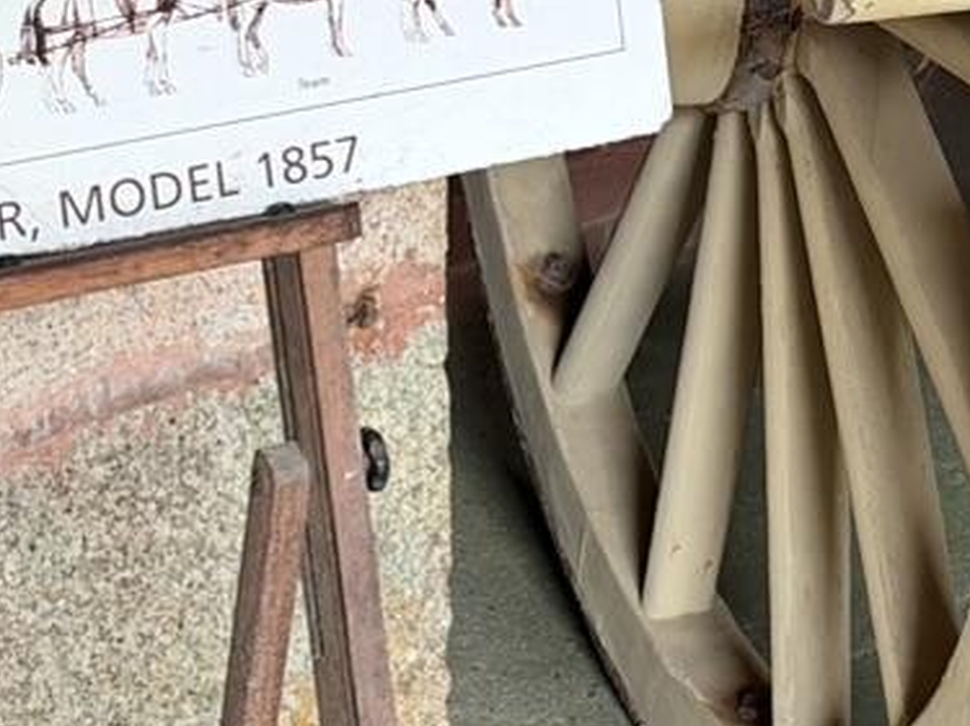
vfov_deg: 11.2
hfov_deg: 14.7
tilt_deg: -17.1
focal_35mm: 131
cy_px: -47
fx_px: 3670
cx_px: 1024
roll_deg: -1.0
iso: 400
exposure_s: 1/64
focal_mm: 6.93
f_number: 1.8
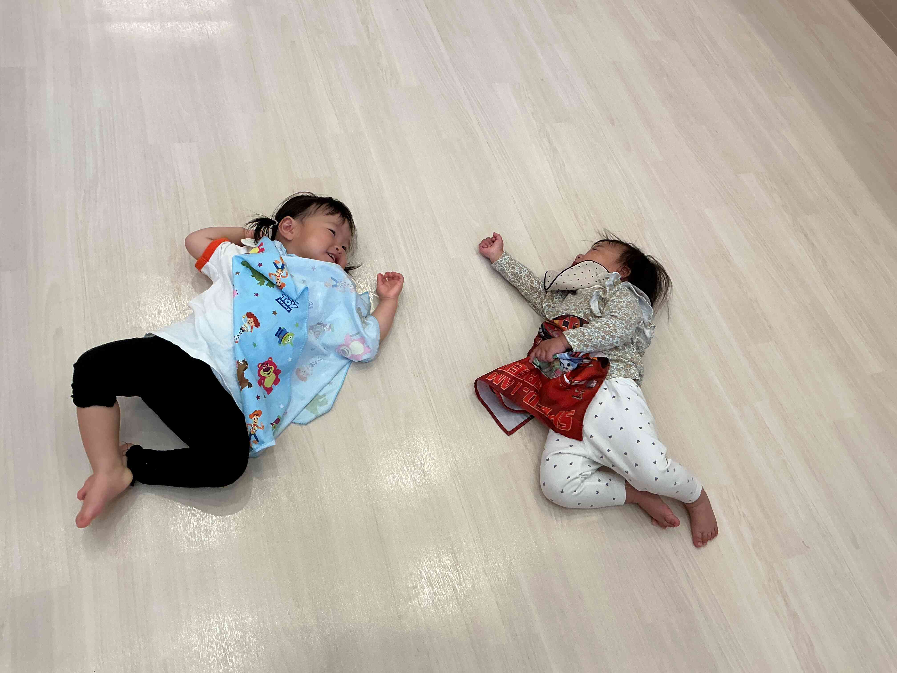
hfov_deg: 61.7
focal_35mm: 29
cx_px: 448
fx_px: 751
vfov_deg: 48.2
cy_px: 336
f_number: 1.8
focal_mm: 3
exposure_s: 1/120
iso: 40
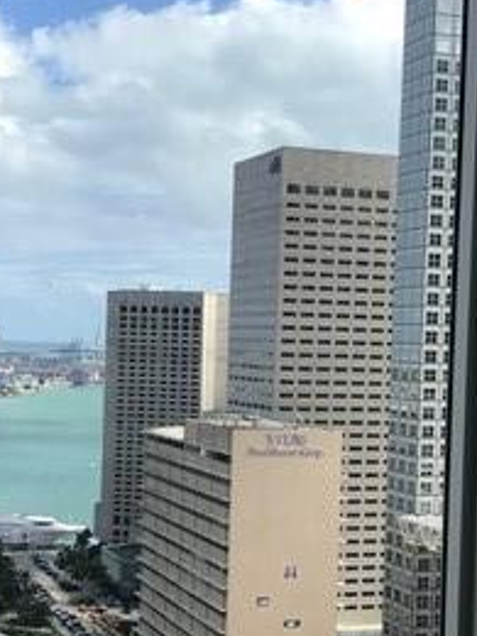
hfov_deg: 21.3
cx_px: 205
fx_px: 1268
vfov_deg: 28.1
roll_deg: -0.9
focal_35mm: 69
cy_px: 396
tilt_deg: -2.2
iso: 20
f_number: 1.8
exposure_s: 1/1153
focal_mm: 3.99
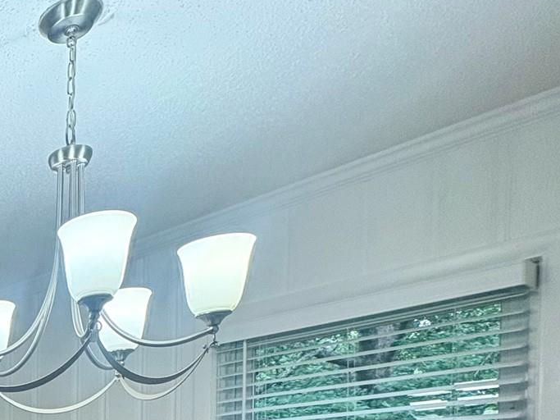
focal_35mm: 42
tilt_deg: -2.3
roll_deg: +0.5
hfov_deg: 29.8
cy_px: 532
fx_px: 679
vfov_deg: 28.7
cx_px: -249
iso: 250
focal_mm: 2.22
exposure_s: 1/120
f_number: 2.2
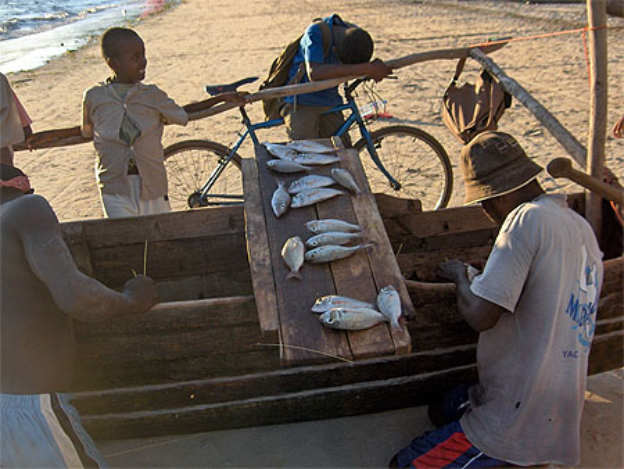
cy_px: 234
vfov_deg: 36.9
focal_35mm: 39
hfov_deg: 47.8
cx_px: 312
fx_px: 703
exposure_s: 1/296
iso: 100
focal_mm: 8
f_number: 2.8
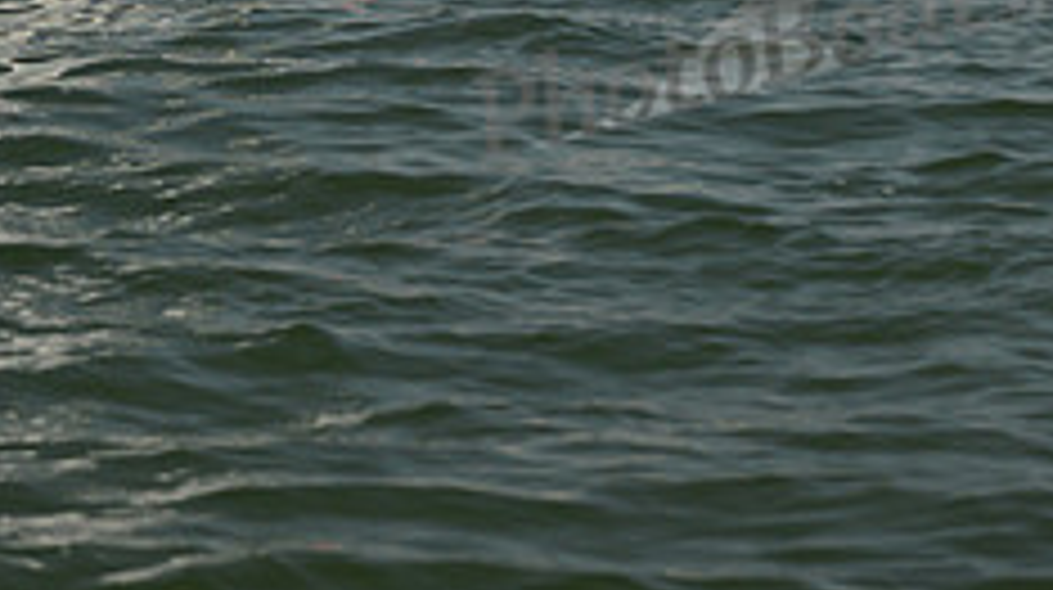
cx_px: 241
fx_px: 5076
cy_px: -581
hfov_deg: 11.8
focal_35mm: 182
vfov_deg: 6.5
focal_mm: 70
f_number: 5
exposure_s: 1/1250
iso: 320
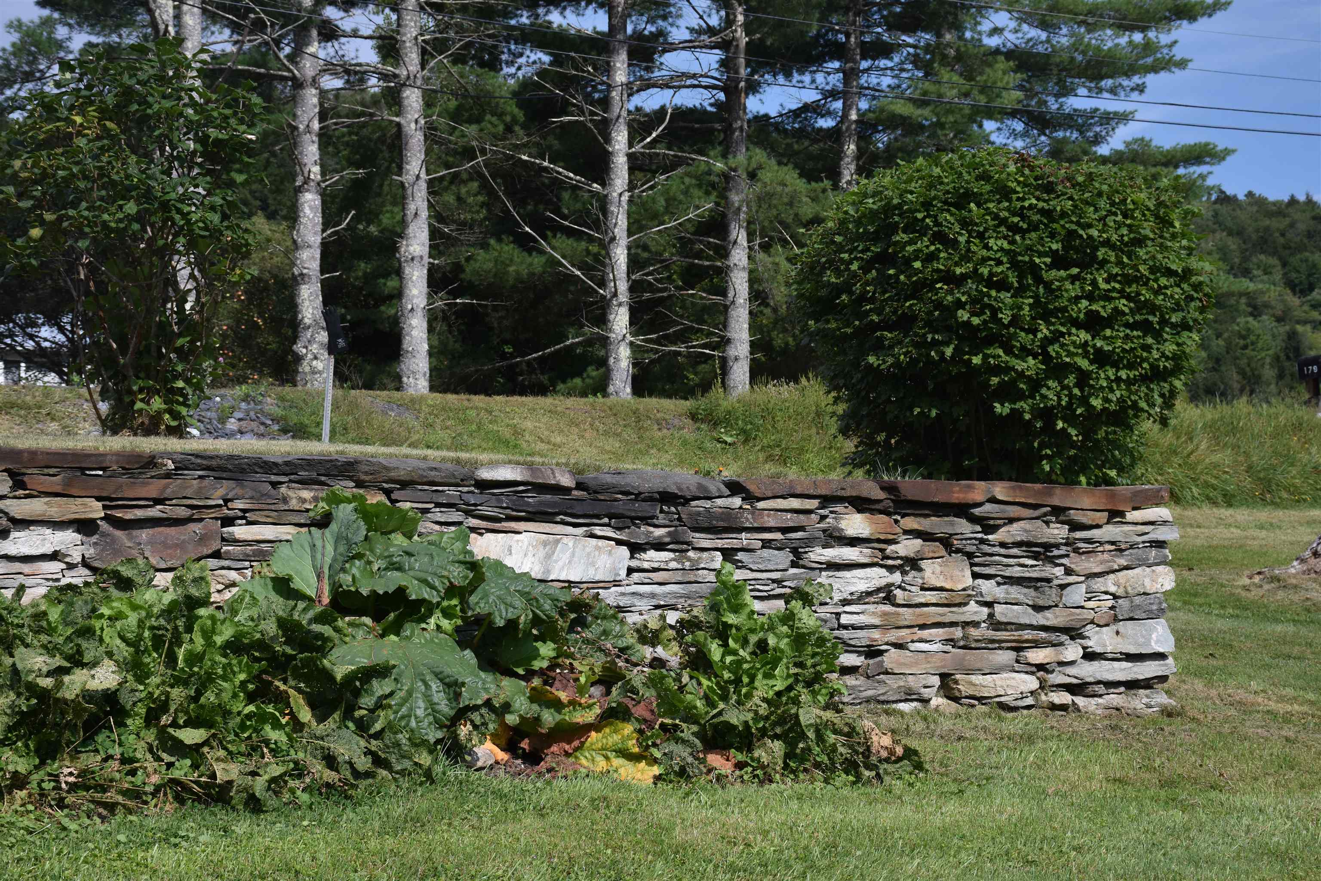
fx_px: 2642
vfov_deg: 18.9
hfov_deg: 28.1
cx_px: 660
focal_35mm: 72
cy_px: 440
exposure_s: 1/500
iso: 400
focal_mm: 48
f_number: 8
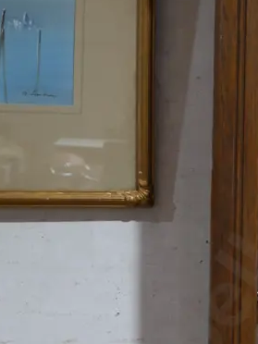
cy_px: 156
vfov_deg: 25.3
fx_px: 765
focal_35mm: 77
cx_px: 338
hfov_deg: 17.9
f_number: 3.5
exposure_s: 1/60
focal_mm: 14
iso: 400
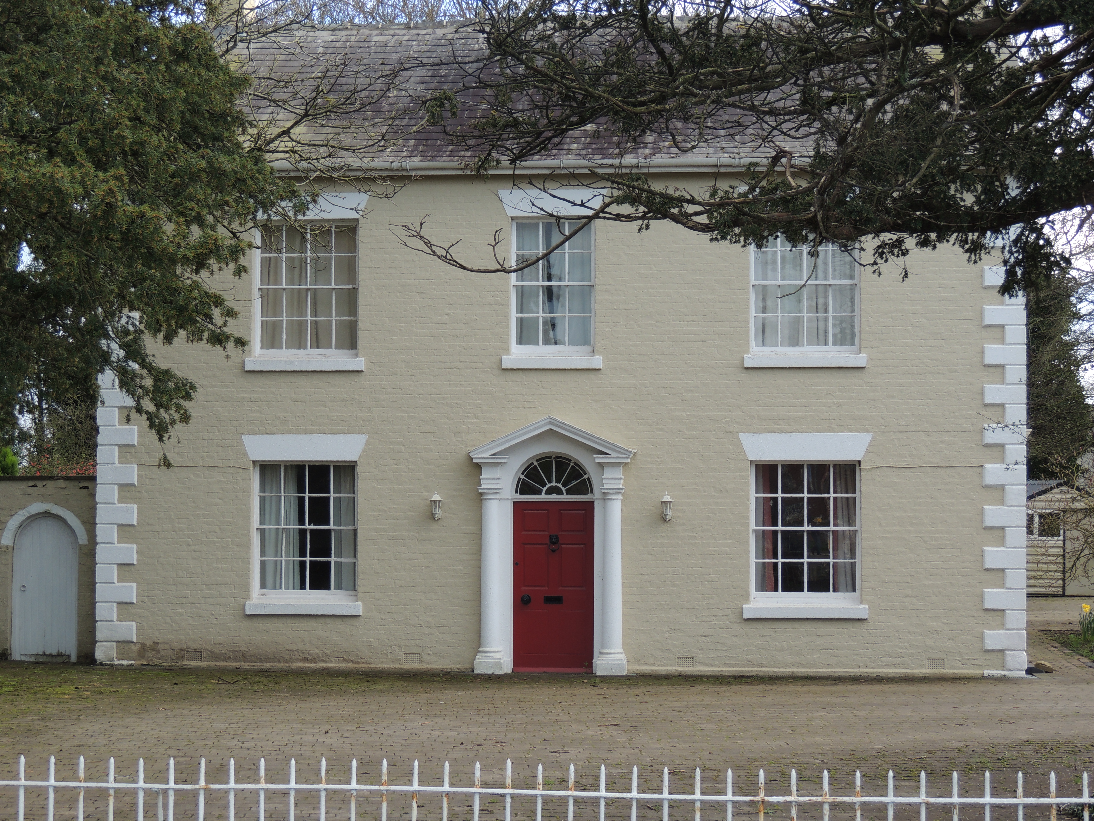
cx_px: 547
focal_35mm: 70
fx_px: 2212
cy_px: 410
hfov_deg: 27.8
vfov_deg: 21.0
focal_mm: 12.4
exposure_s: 1/125
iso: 100
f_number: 3.9
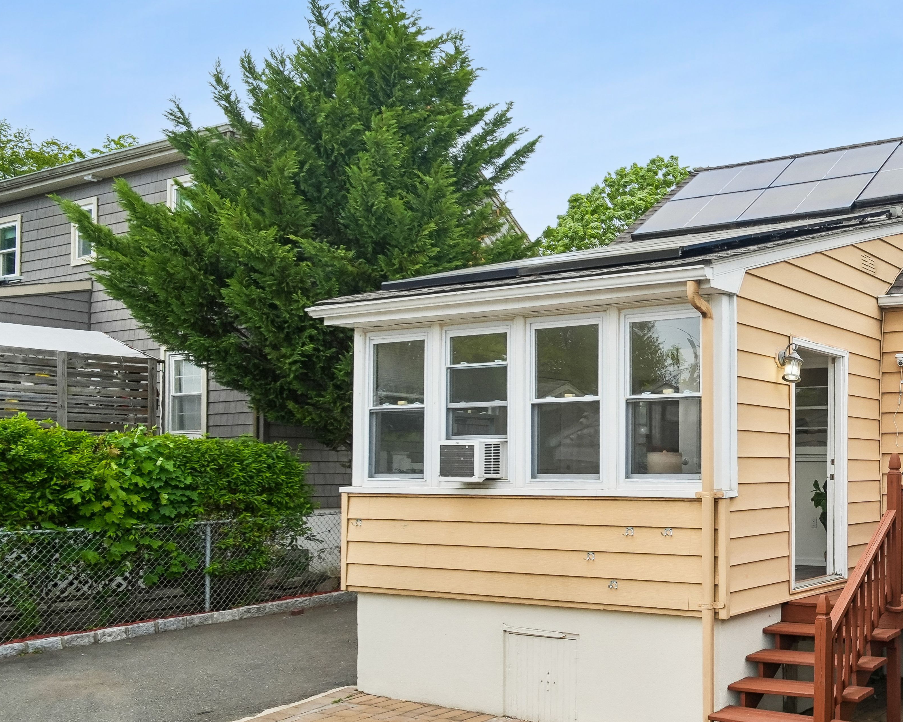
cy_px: 433
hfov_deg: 46.1
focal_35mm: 33
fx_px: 882
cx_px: 890
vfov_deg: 44.3
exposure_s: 1/200
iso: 400
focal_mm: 16
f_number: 8
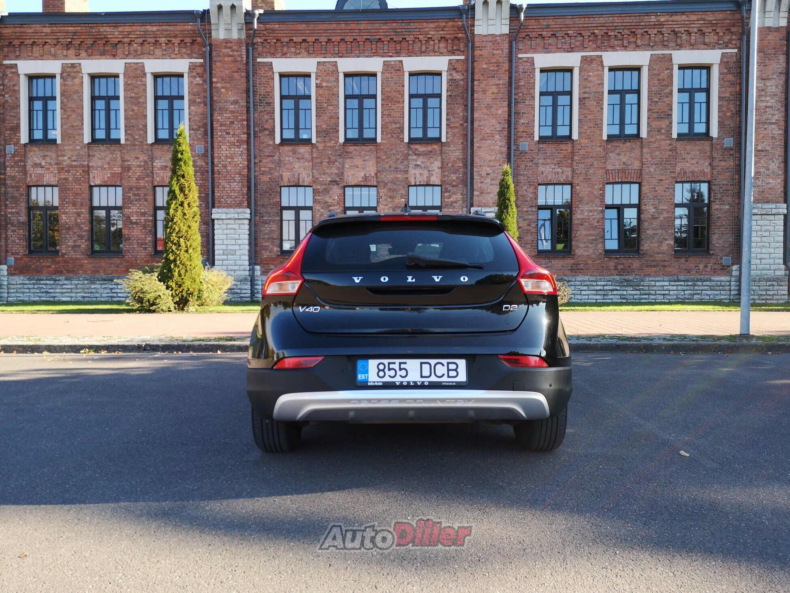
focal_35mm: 27
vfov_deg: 51.4
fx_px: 616
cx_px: 395
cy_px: 296
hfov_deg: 65.3
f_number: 1.8
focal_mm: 3.95
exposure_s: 1/394
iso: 50
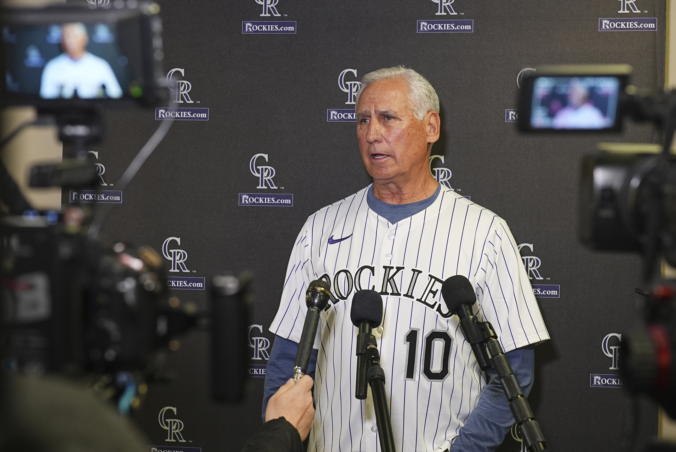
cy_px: 226
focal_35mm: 75
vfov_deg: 18.2
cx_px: 338
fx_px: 1410
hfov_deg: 27.0
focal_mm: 50
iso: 800
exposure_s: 1/125
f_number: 3.2
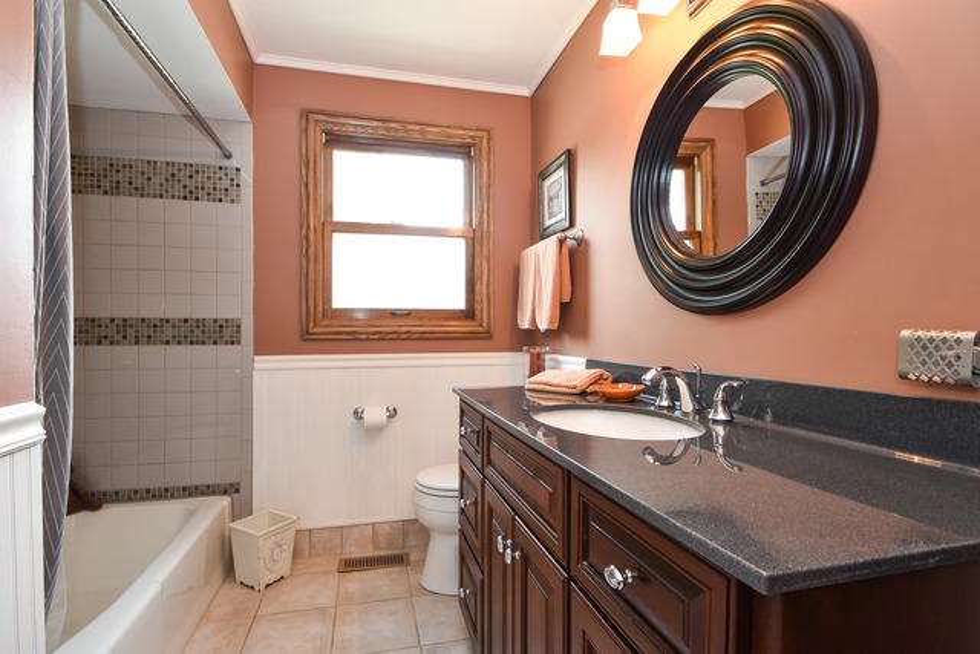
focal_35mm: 15
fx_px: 408
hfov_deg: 100.4
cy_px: 327
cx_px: 490
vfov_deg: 77.4
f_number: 8
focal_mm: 10
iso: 200
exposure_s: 1/6
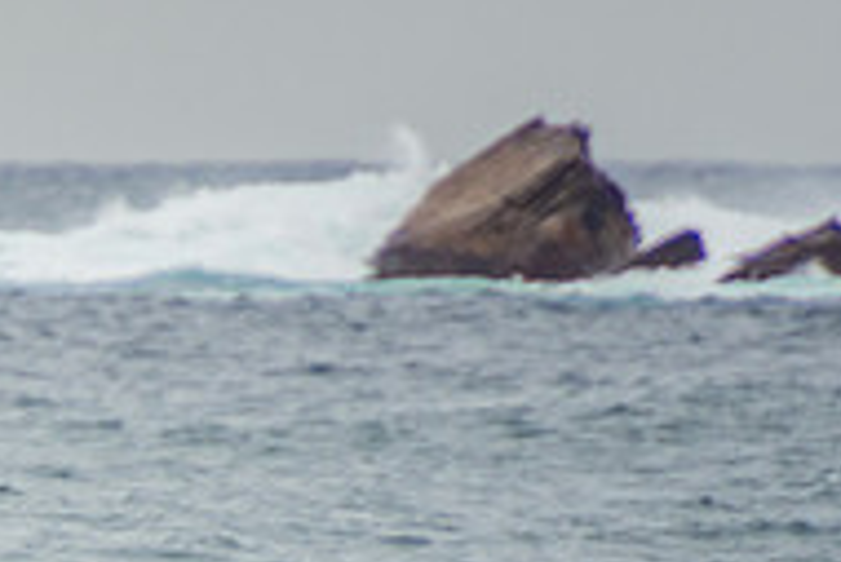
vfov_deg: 0.8
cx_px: -390
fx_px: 42595
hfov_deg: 1.1
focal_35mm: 1822
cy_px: 839
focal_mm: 390
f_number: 5.6
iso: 280
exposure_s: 1/1600
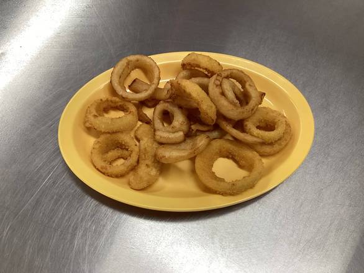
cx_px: 182
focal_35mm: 31
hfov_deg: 58.3
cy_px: 136
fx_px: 326
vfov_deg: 45.5
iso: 100
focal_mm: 3.3
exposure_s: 1/120
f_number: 2.4
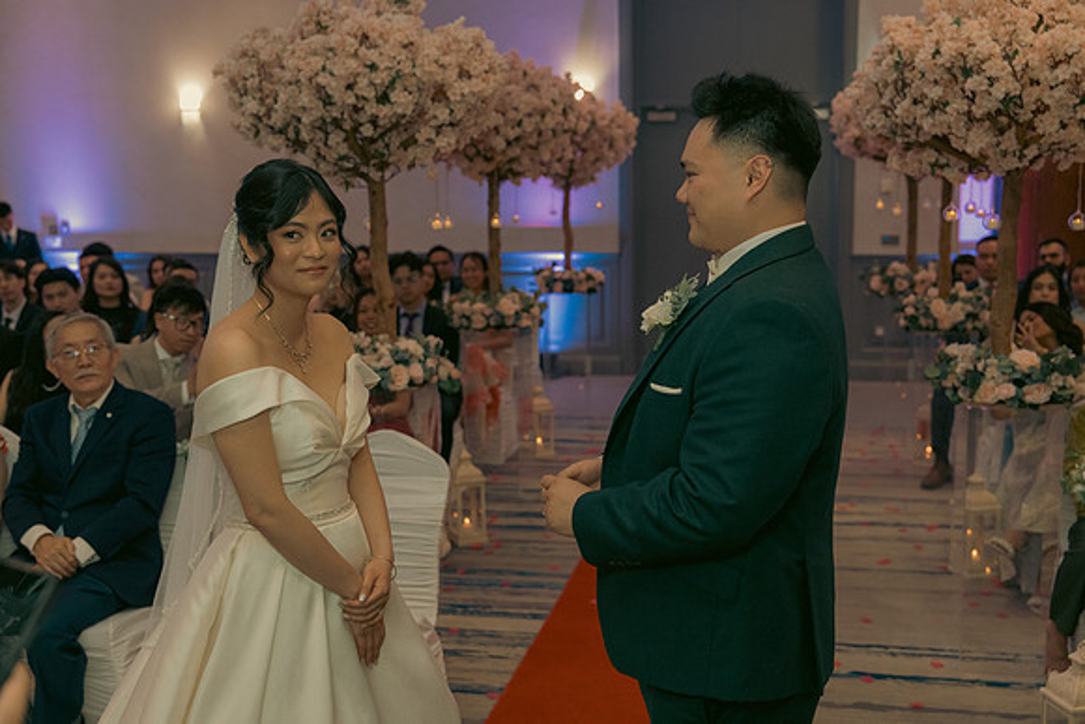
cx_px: 542
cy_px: 362
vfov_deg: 31.2
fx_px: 1296
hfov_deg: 45.4
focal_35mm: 43
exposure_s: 1/160
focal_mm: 43
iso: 2500
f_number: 3.5
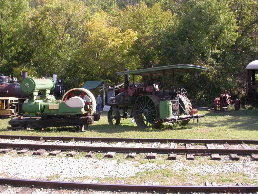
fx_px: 283
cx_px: 129
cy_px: 97
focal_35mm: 38
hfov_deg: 49.0
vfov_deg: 37.7
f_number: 5.3
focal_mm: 7.85
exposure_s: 1/145
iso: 100
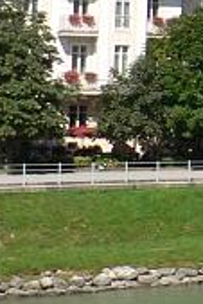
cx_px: 711
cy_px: -70
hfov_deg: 6.7
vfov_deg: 11.4
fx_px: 1494
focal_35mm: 177
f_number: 5.6
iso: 80
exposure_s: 1/400
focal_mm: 6
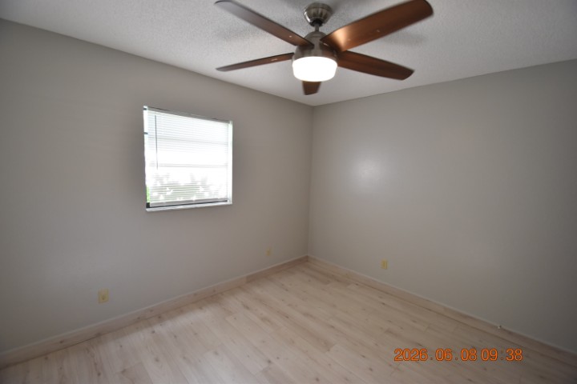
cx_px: 288
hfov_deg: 100.4
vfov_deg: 77.3
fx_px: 240
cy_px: 192
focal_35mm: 15
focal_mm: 10
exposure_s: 1/125
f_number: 3.5
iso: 800
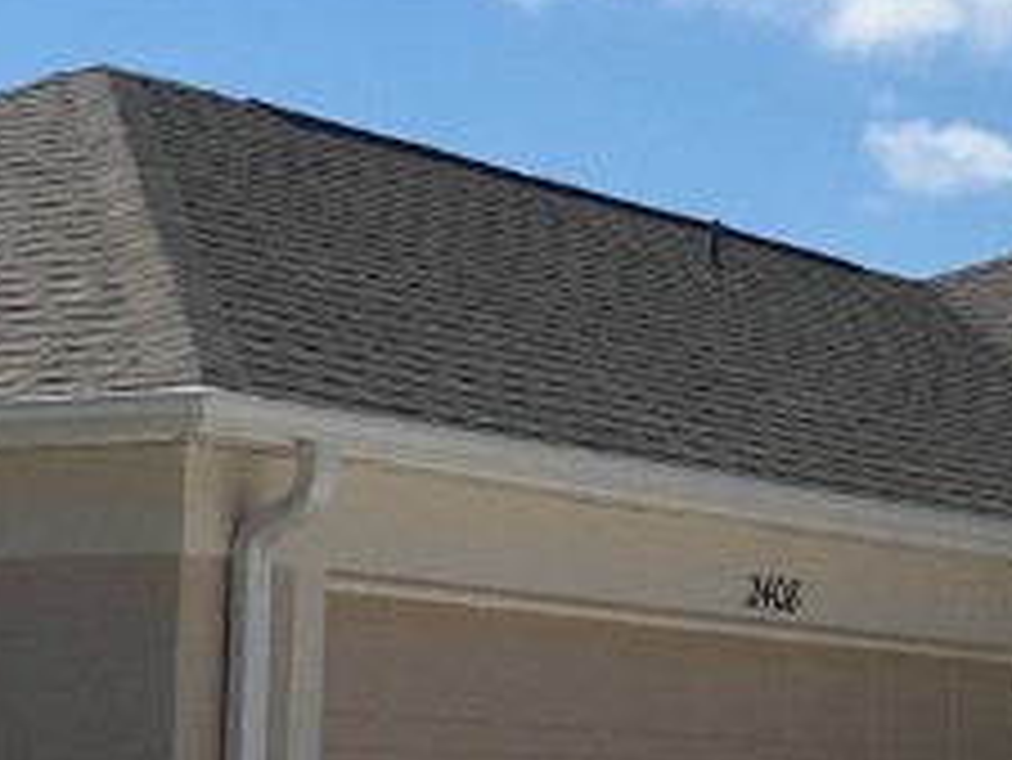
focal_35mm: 132
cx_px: 684
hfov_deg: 14.9
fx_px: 3861
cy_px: 405
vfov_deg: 11.2
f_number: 2.2
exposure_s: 1/2653
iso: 25
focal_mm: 4.15
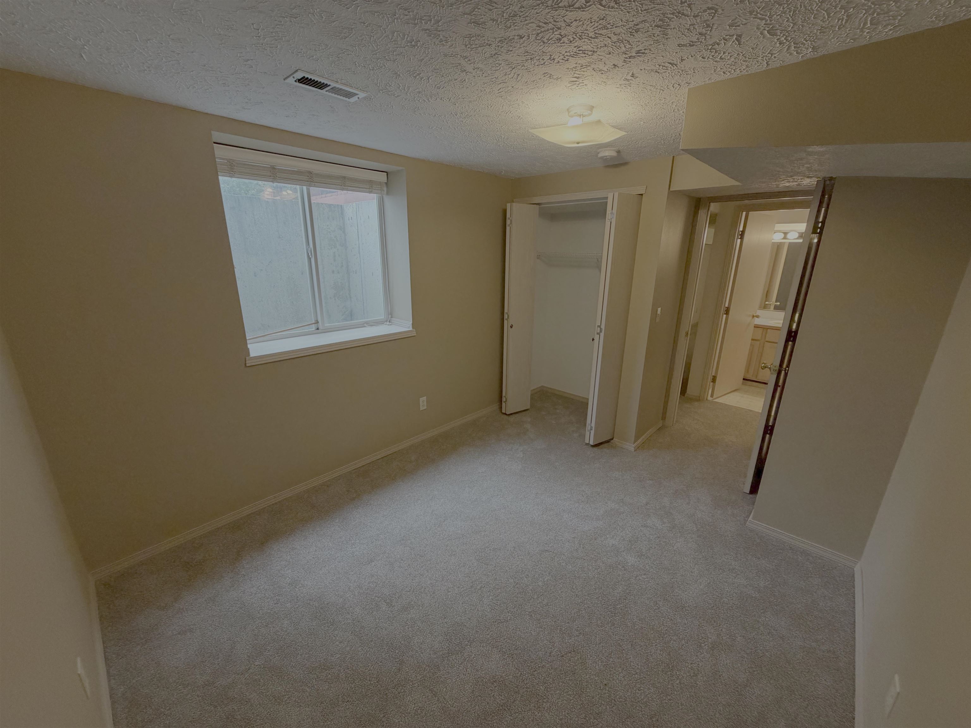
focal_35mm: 14
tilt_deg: -16.4
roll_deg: -0.3
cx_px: 486
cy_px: 364
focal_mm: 2.22
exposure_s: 1/60
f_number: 2.2
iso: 320
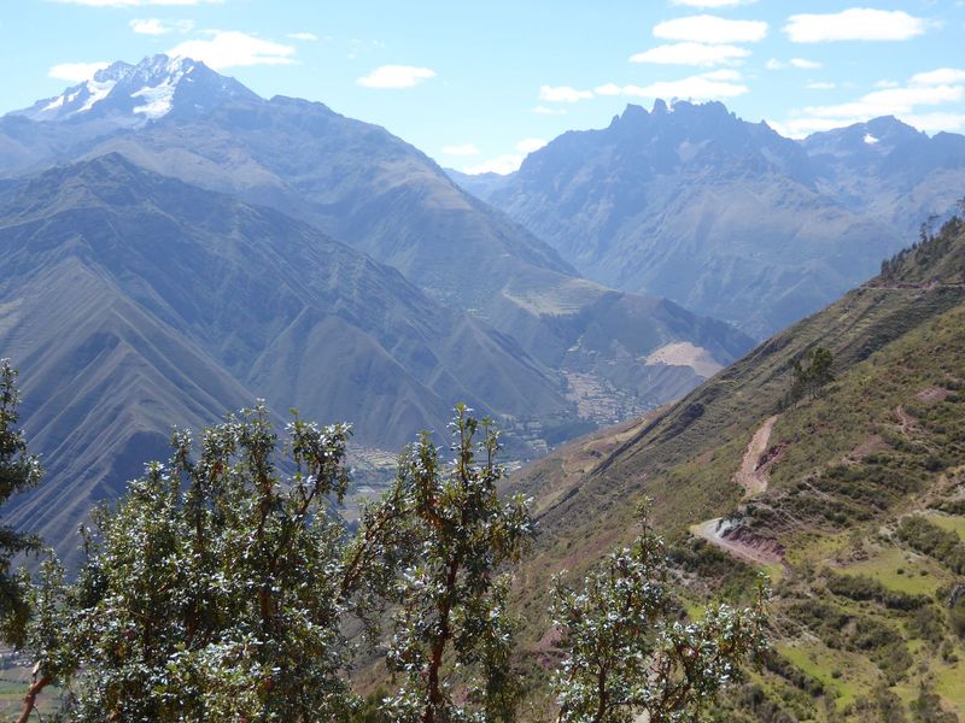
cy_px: 362
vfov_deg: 29.7
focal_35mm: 49
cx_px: 482
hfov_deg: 38.9
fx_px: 1366
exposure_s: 1/400
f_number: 4
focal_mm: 8.4
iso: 80
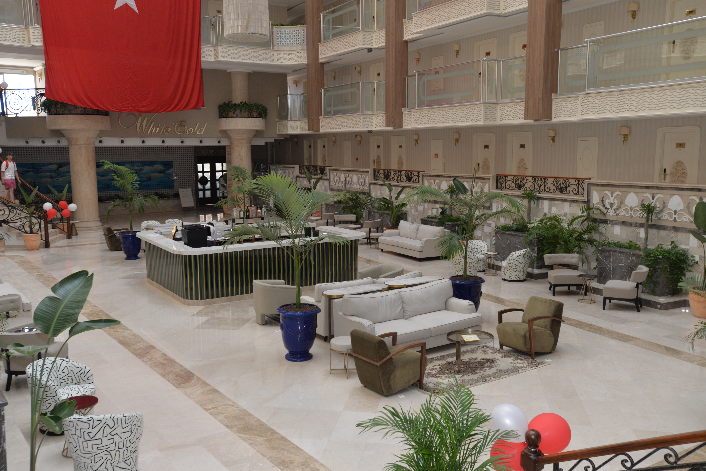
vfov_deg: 37.9
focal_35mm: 35
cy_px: 236
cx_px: 353
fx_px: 687
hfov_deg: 54.4
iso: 640
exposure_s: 1/200
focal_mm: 35
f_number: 9
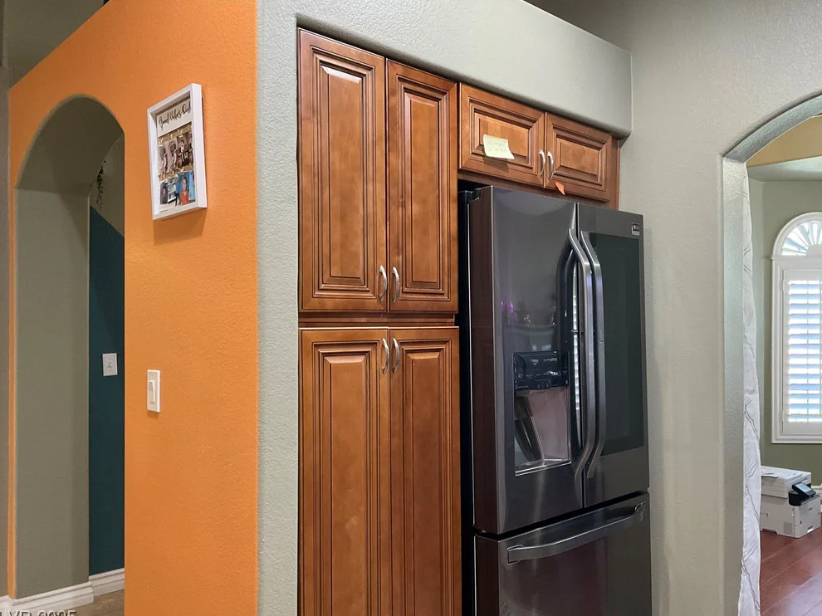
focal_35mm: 30
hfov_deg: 60.0
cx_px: 418
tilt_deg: +0.5
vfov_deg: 46.8
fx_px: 712
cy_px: 317
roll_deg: +0.2
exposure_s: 1/60
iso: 250
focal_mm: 3
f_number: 1.8
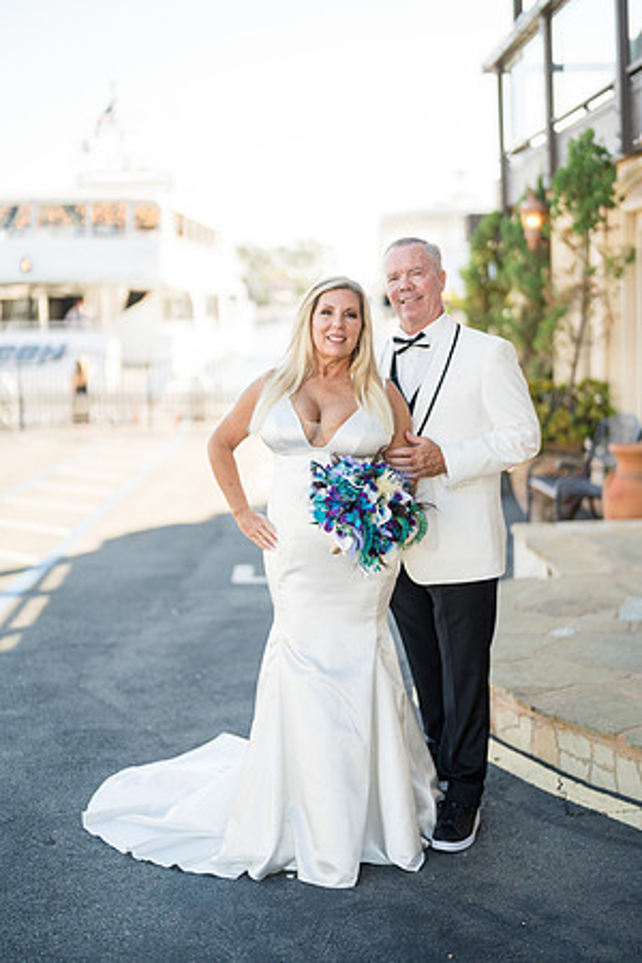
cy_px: 482
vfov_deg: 39.6
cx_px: 321
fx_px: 1337
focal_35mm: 50
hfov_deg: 27.0
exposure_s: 1/2000
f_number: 1.2
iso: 125
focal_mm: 50
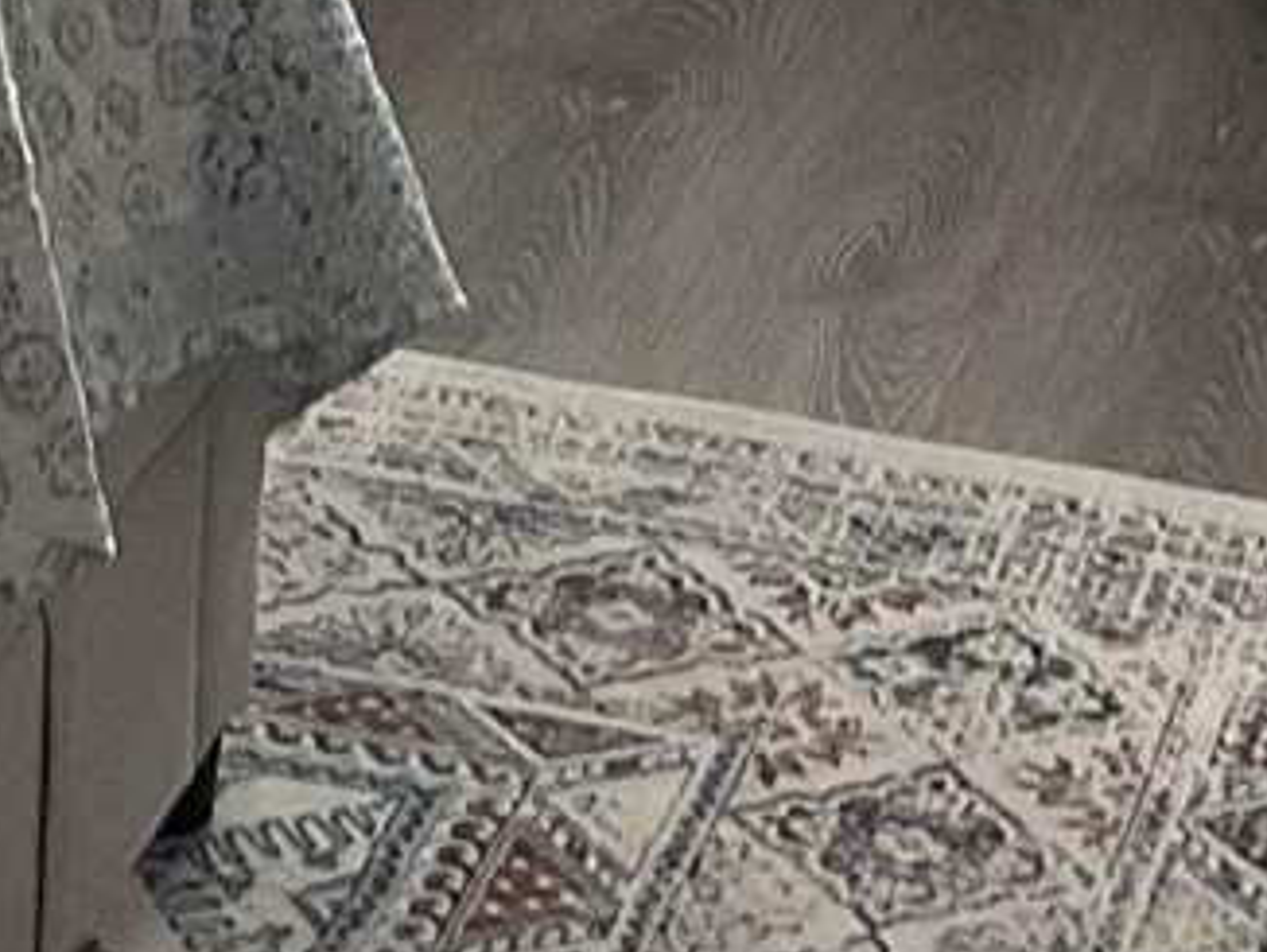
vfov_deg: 7.6
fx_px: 6666
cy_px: -1422
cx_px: 497
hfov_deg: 10.9
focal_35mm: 182
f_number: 1.8
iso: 32
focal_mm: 3
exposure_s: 1/122
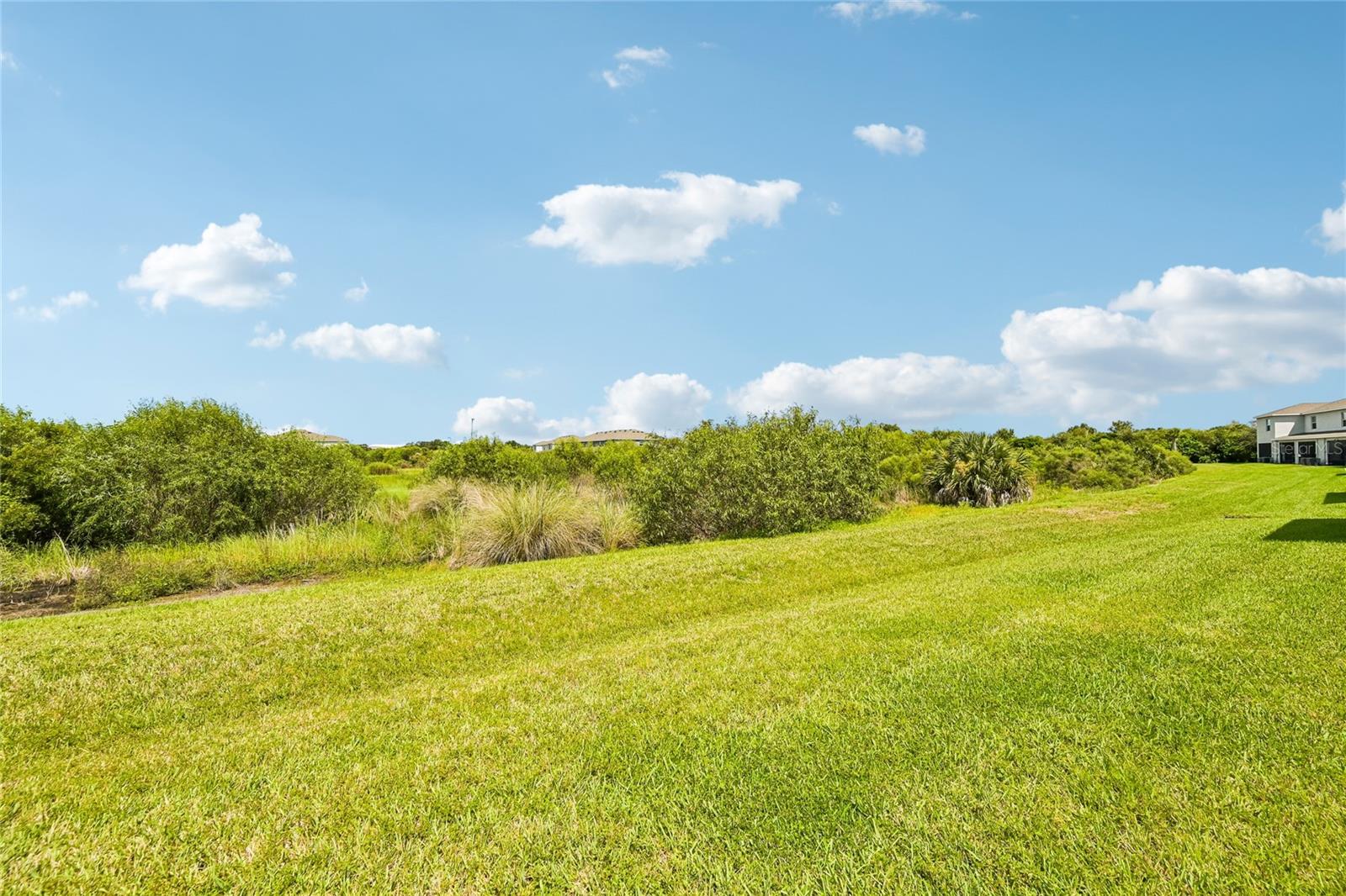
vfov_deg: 81.2
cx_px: 673
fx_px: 523
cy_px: 448
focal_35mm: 14
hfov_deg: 104.3
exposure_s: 1/2000
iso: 400
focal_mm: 14
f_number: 8
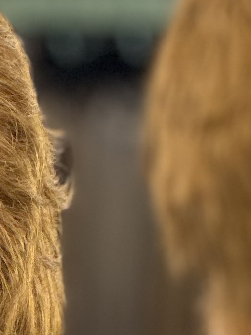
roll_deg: -0.2
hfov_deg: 3.2
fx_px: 4431
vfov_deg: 4.3
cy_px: 519
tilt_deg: -8.1
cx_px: -166
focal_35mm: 458
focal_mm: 9
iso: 125
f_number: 2.8
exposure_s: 1/33
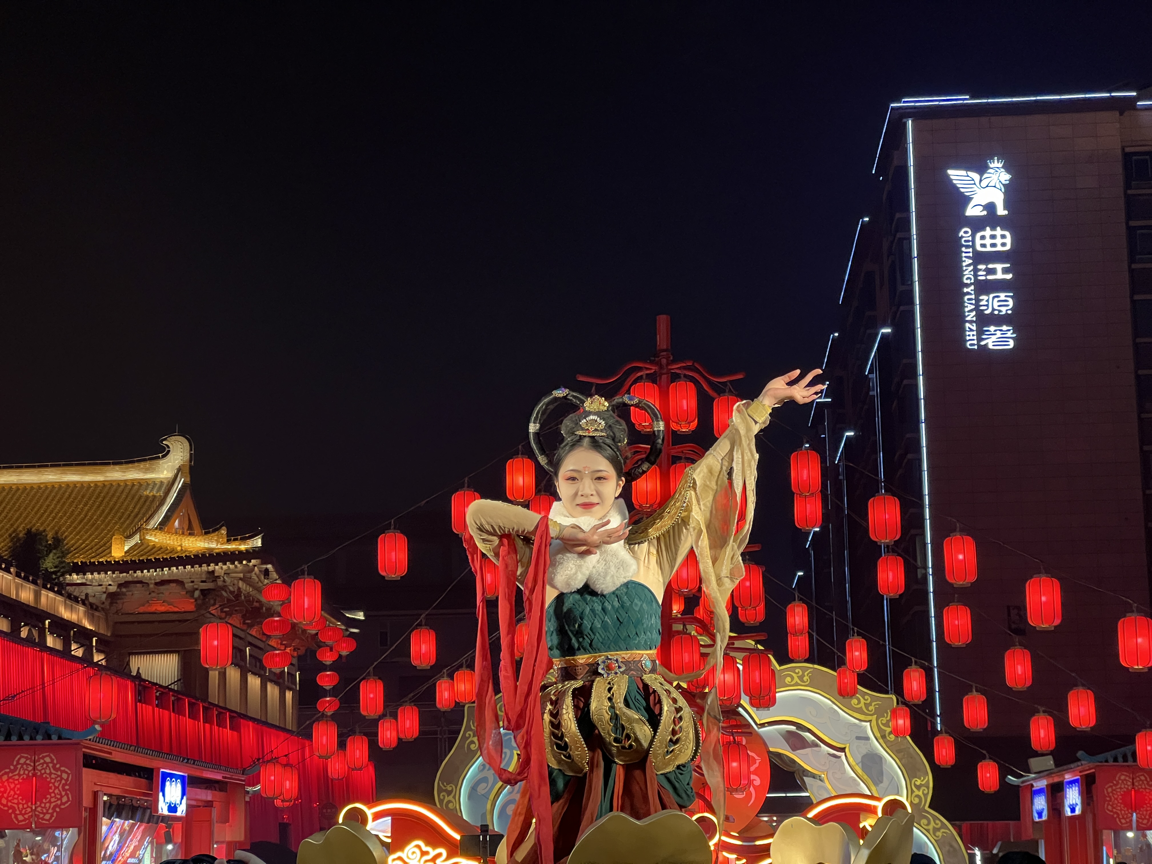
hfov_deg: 25.3
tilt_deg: +9.6
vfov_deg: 19.1
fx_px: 2563
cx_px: 576
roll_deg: +1.0
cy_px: 432
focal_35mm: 77
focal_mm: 9
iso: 250
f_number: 2.8
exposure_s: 1/50
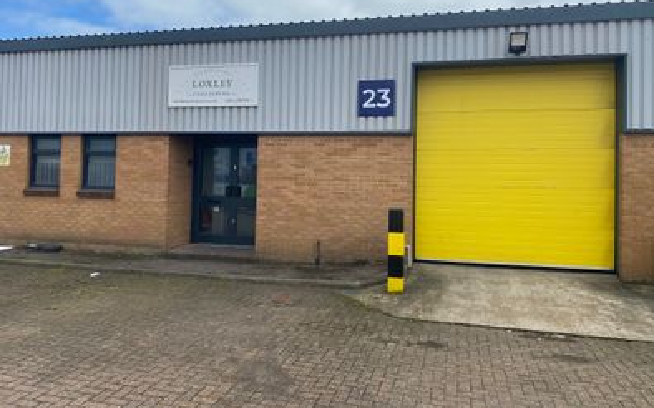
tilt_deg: +0.3
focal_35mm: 28
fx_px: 499
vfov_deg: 44.4
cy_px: 172
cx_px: 330
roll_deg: -0.6
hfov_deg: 66.5
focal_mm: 4.25
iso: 32
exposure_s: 1/3497
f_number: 1.8
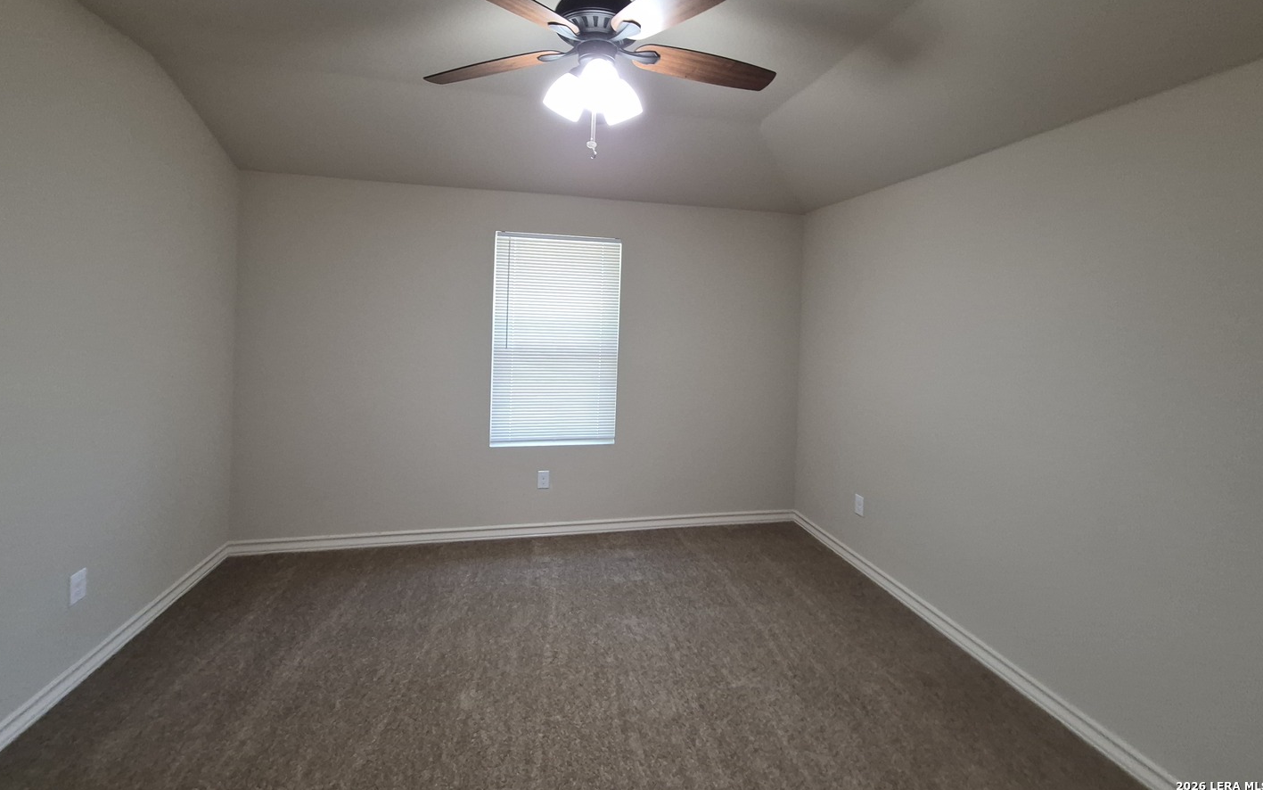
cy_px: 312
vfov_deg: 77.7
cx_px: 628
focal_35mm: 14
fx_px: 482
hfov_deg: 105.3
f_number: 2.2
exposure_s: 1/60
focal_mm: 1.74
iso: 320
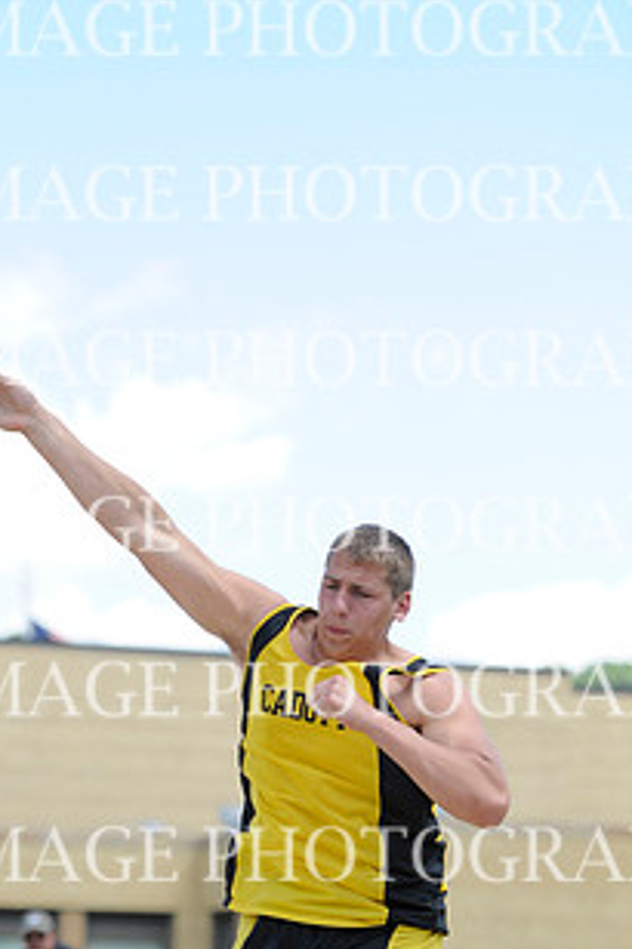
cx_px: 182
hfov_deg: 6.9
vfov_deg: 10.4
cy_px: 770
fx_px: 5219
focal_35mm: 198
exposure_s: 1/2500
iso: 400
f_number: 2.8
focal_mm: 105
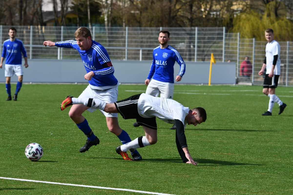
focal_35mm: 270
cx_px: 146
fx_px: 2197
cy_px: 98
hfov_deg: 7.6
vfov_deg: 5.1
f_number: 7.1
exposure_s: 1/1600
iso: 400
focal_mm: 180
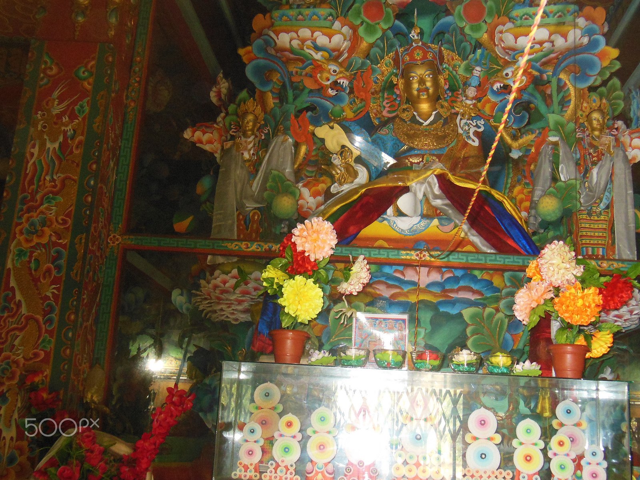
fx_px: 832
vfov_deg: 32.2
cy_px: 240
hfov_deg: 42.1
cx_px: 320
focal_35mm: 45
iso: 1000
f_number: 4.4
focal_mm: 8
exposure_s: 1/30
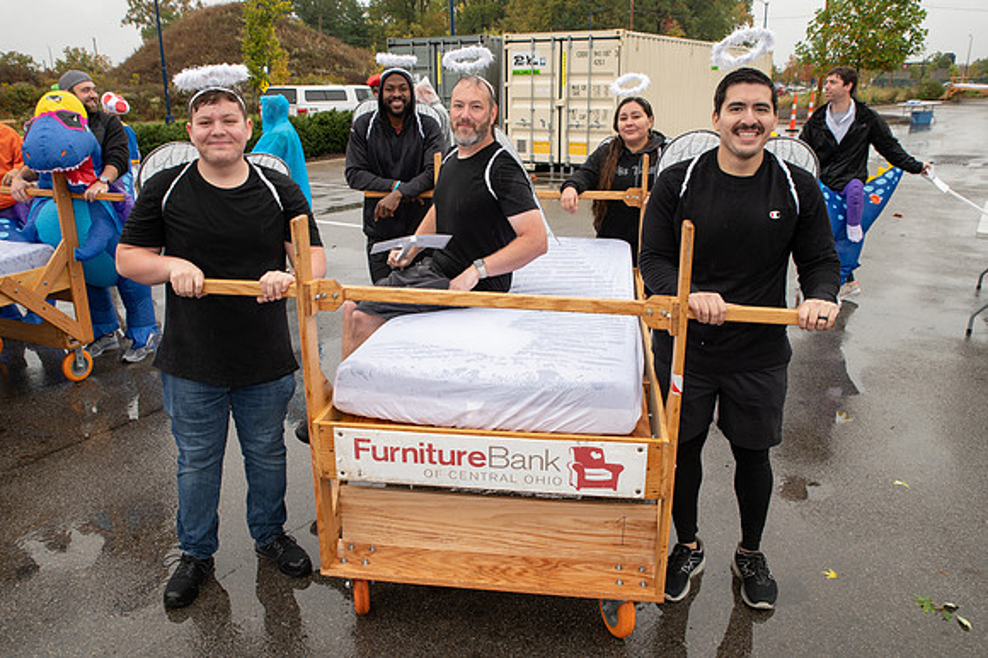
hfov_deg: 61.1
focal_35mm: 31
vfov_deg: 42.9
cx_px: 480
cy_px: 330
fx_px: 837
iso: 400
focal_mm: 29
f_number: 6.3
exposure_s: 1/200
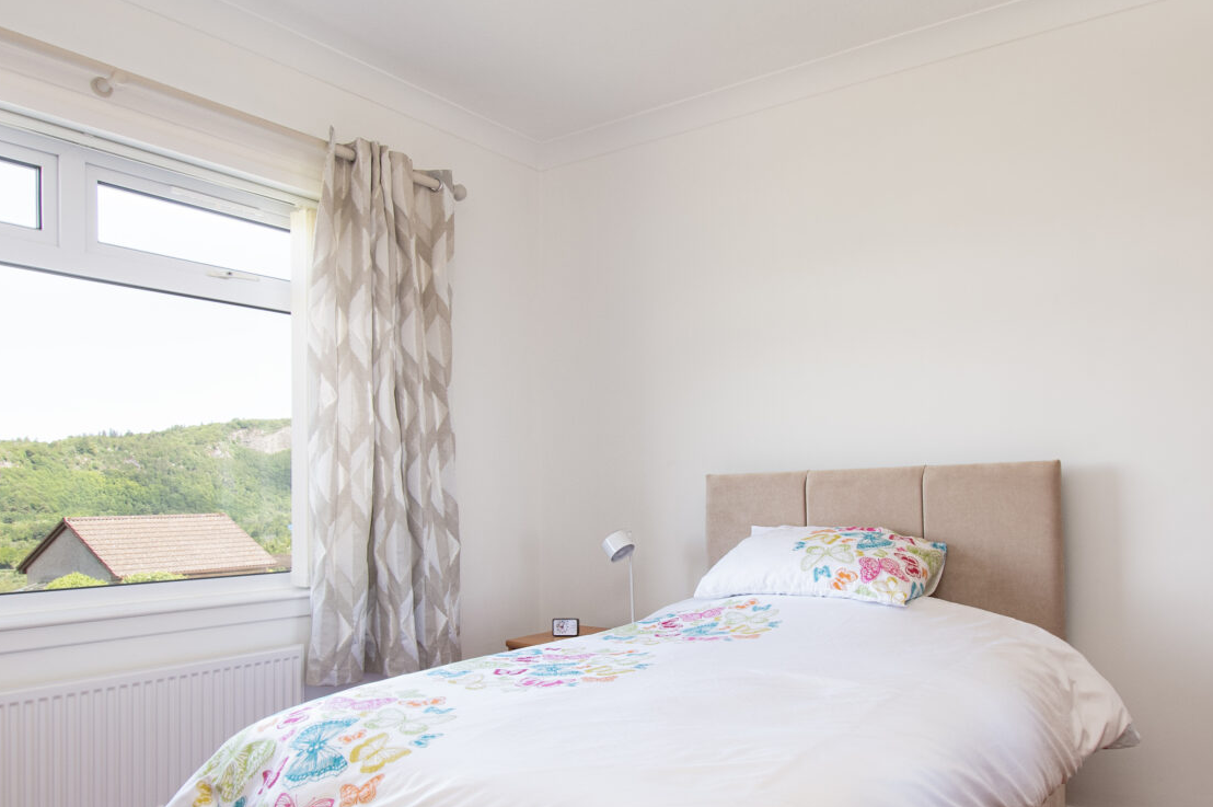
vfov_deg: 49.2
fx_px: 875
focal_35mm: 26
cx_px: 640
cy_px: 485
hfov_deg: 69.4
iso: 250
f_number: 9
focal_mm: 10
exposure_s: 1/15
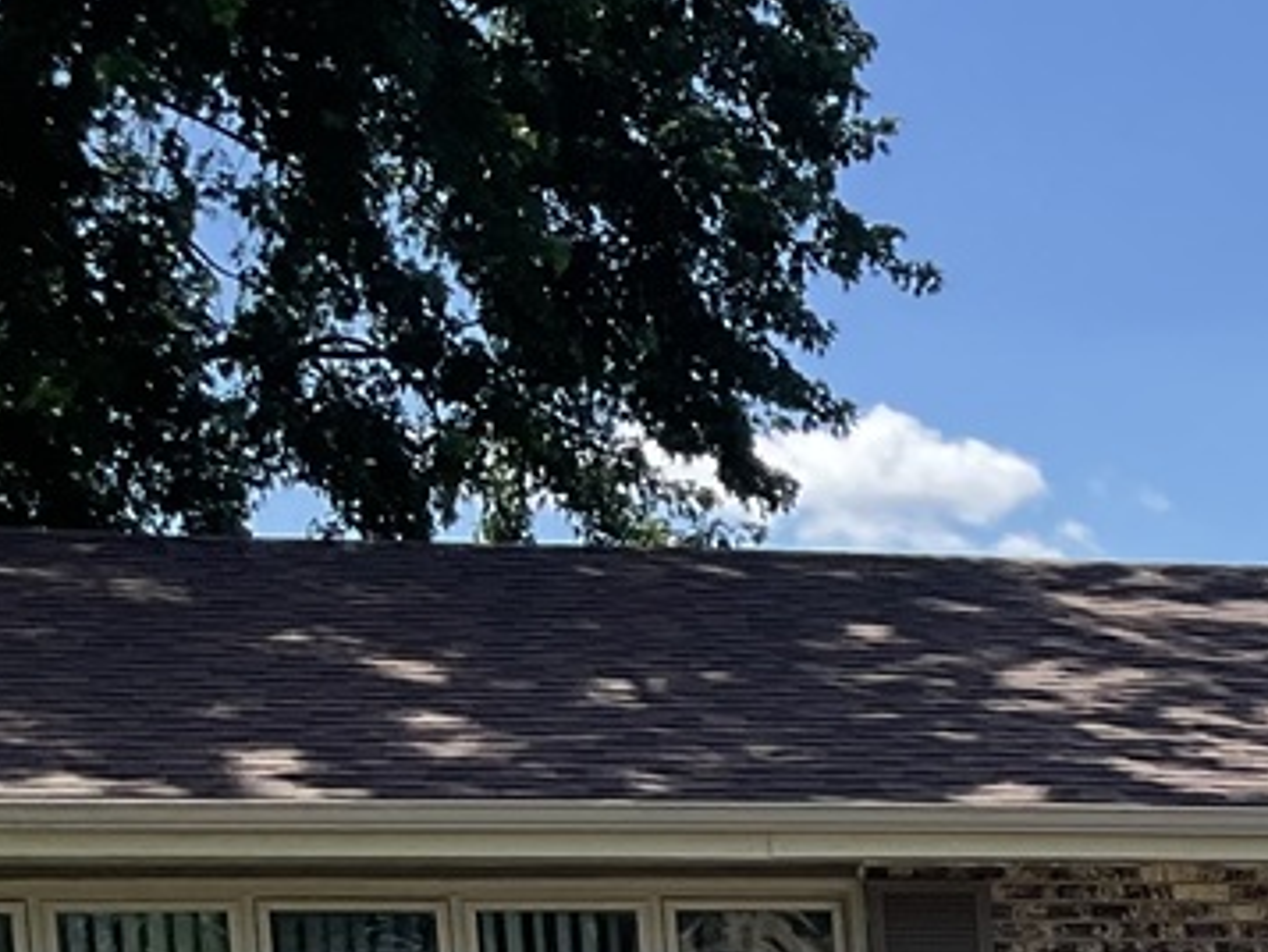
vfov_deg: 11.8
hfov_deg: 14.1
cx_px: 2532
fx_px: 4287
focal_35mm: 117
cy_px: 1623
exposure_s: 1/1098
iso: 16
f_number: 1.8
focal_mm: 3
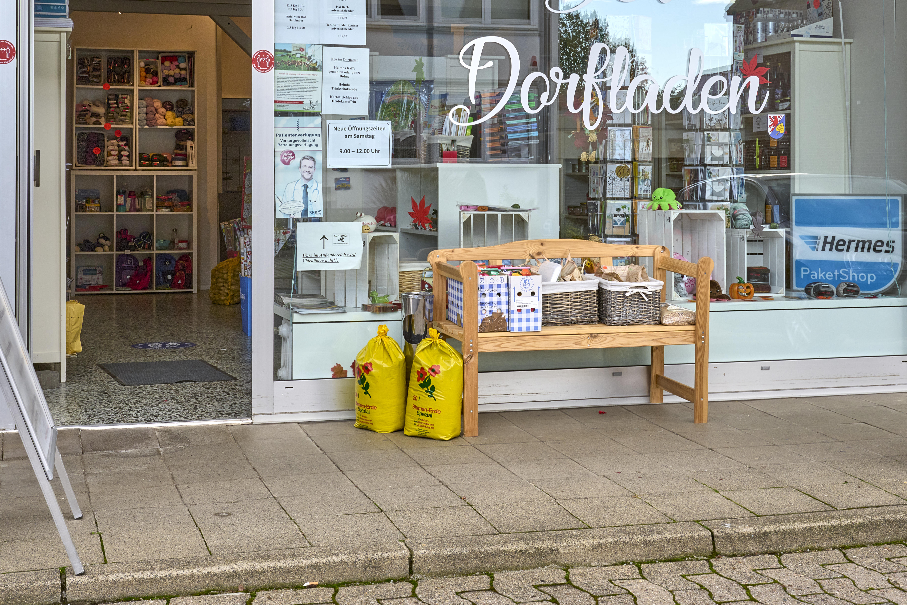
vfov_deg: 24.4
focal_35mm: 55
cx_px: 427
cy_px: 162
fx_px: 1386
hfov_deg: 36.2
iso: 200
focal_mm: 37
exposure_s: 1/60
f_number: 11
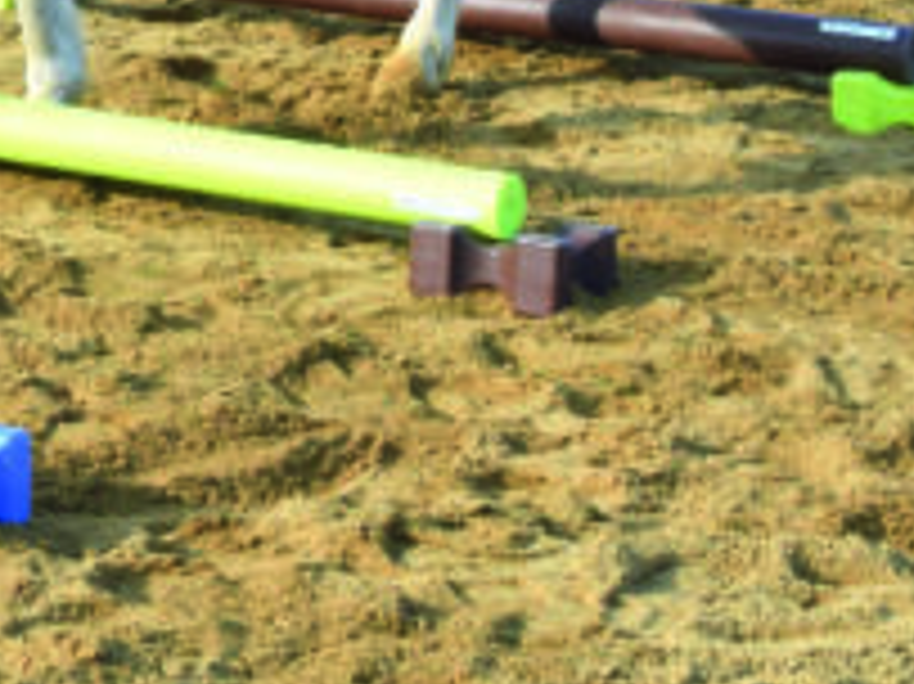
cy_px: -434
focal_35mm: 160
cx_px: -374
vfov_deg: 9.0
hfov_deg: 11.9
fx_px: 4222
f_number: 8
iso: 280
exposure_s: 1/250
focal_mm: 22
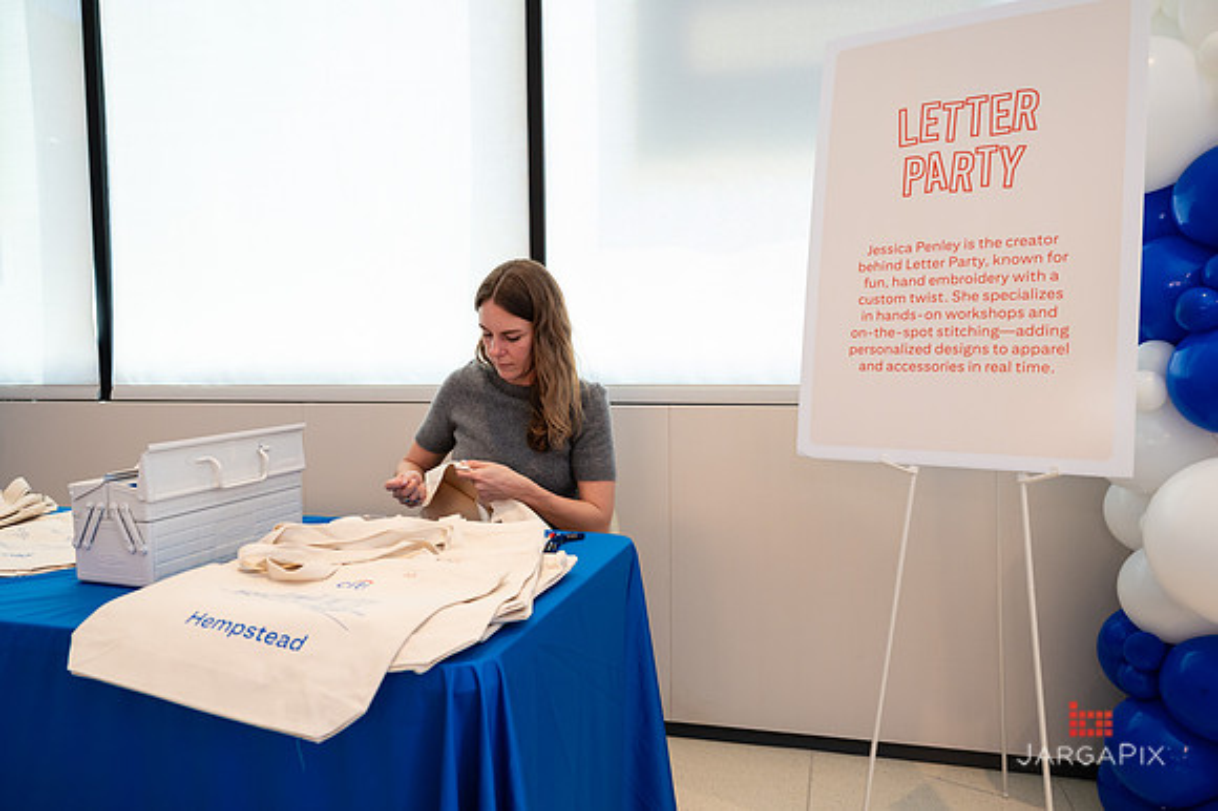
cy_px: 407
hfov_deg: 70.8
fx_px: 856
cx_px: 615
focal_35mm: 25
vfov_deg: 50.7
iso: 1000
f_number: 3.5
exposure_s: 1/200
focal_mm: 24
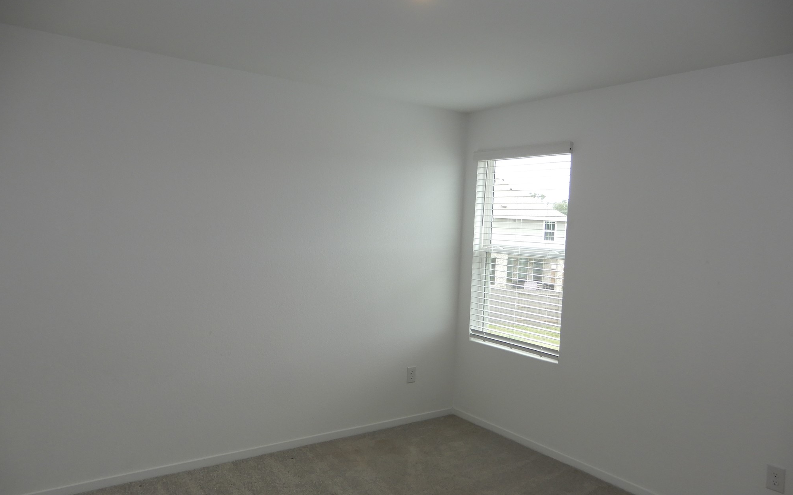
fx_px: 562
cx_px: 397
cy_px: 255
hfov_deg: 70.4
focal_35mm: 26
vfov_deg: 47.6
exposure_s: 1/60
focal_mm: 4.3
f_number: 3.4
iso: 80
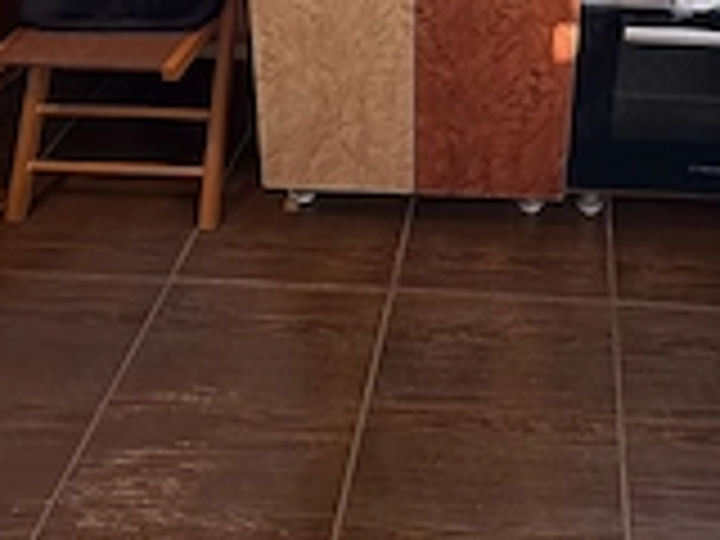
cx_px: 554
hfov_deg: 50.1
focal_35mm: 35
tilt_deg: -15.4
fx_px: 728
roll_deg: -3.9
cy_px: -234
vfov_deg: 28.9
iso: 400
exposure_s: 1/60
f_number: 2.2
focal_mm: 2.22
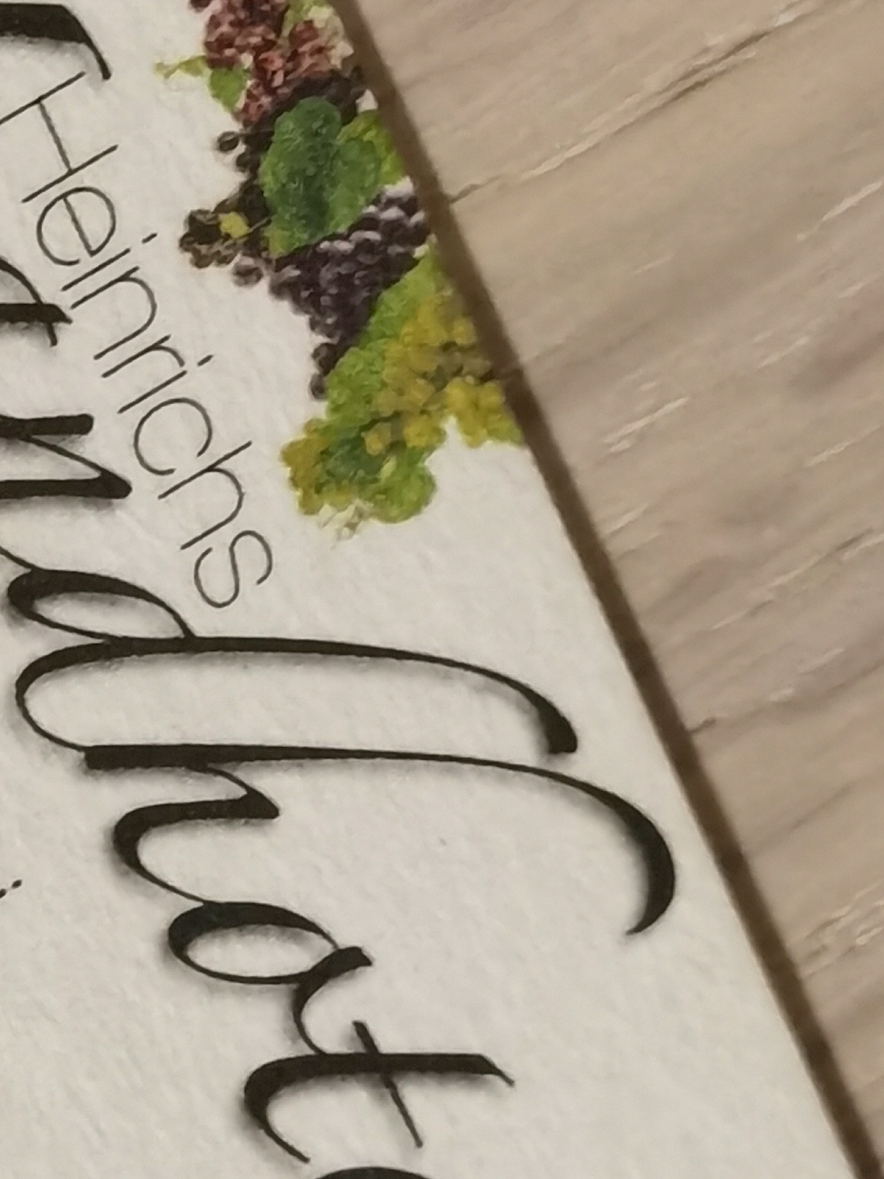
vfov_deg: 9.0
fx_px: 7458
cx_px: -434
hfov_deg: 6.7
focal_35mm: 219
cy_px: 556
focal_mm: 6.71
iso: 320
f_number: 1.9
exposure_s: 1/33.3
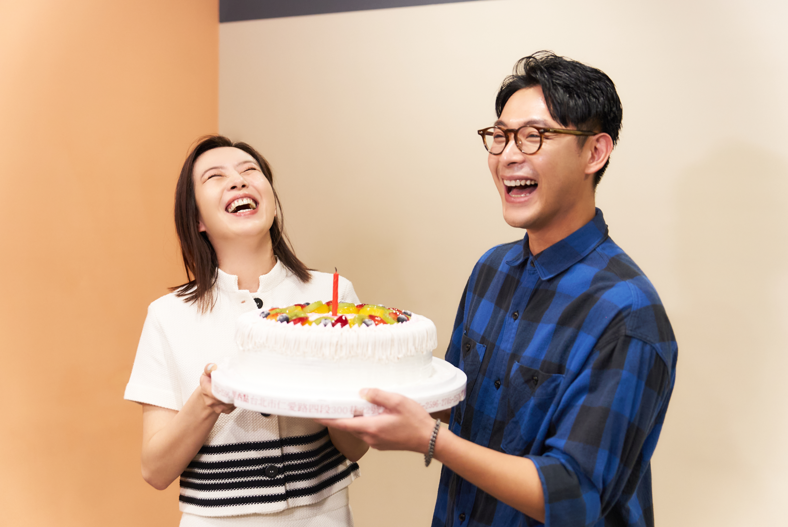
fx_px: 920
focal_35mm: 42
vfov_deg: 31.9
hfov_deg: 46.4
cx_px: 394
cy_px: 264
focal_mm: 42
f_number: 2.8
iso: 2000
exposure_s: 1/160
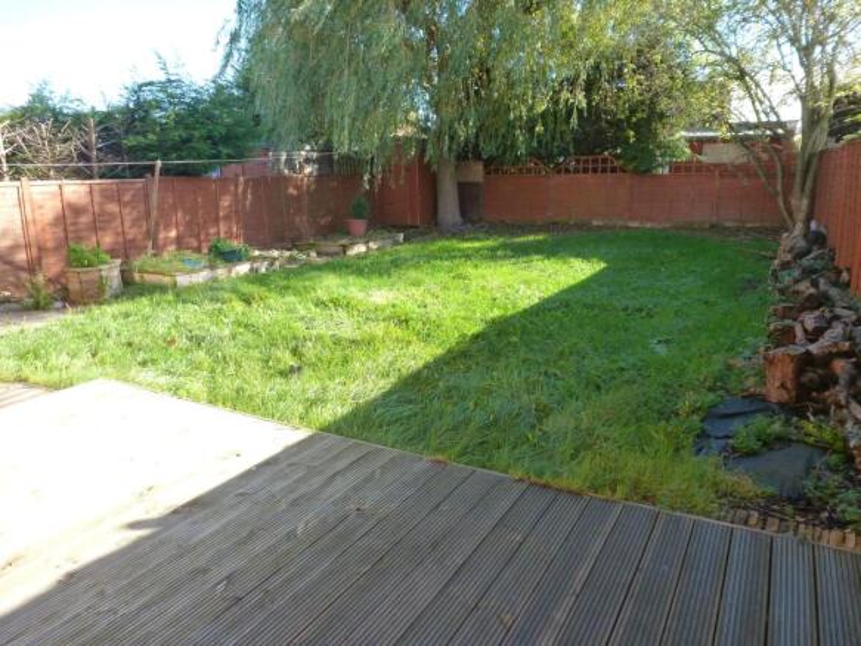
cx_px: 430
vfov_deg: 56.8
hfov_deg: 71.6
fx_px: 597
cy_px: 323
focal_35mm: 24
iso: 160
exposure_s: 1/125
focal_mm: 4.3
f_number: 3.5
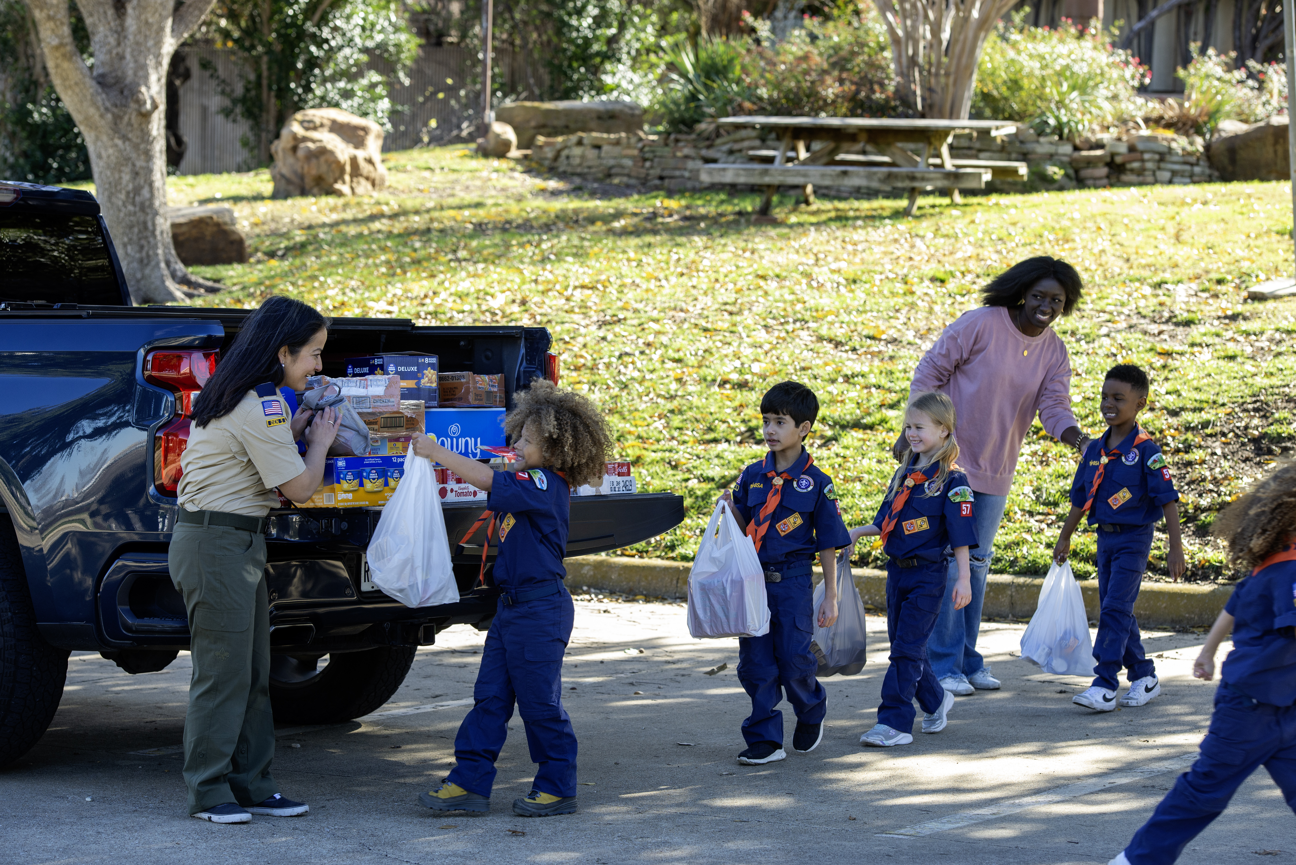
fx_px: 3529
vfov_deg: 14.0
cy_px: 432
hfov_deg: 20.8
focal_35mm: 98
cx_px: 648
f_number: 7.1
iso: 400
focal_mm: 98
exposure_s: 1/250
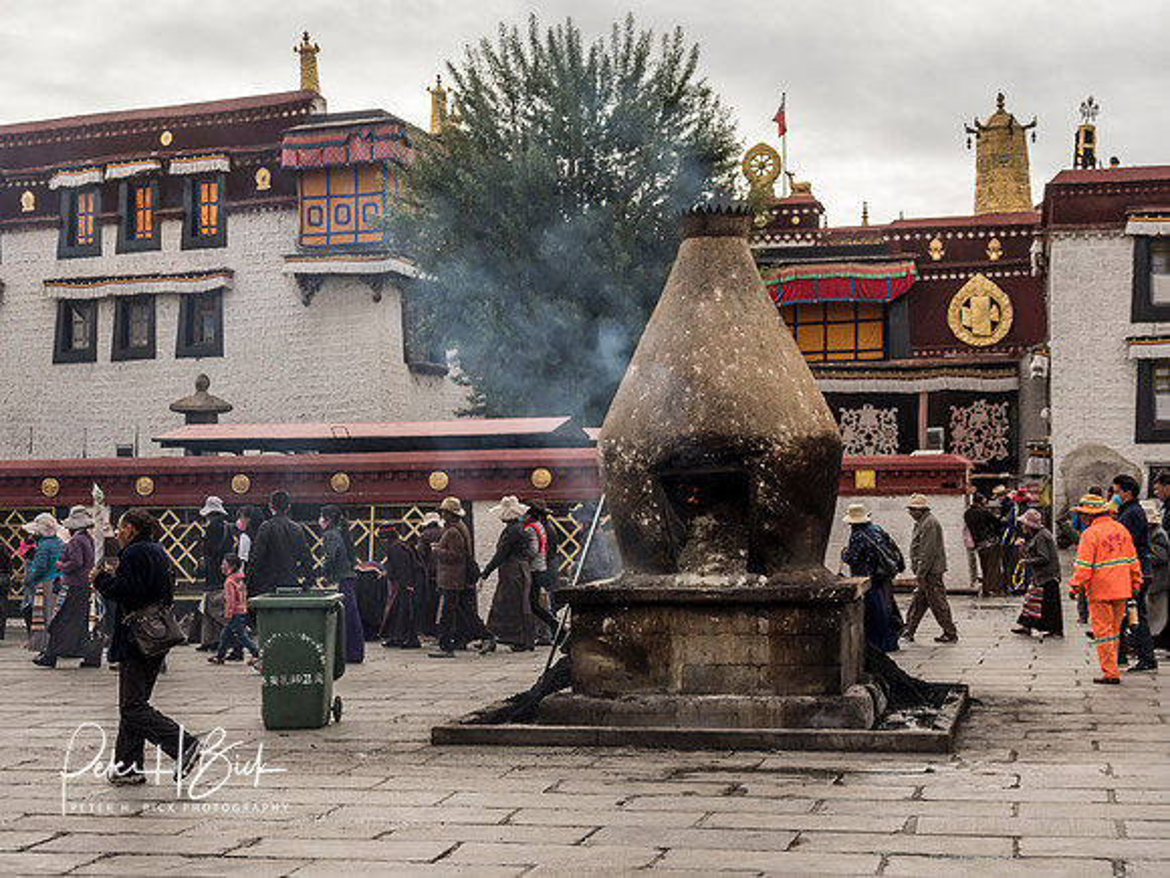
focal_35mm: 57
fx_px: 1922
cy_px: 426
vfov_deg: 25.7
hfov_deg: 33.8
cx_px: 617
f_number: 5
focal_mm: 24
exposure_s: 1/1600
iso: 400
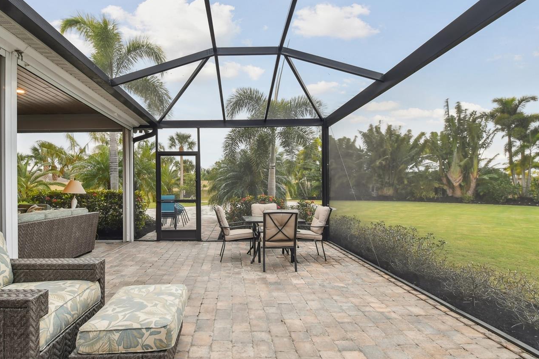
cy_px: 185
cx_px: 242
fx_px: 284
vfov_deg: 64.5
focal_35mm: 19
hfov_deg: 86.6
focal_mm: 10
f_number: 7.1
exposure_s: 1/30
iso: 100
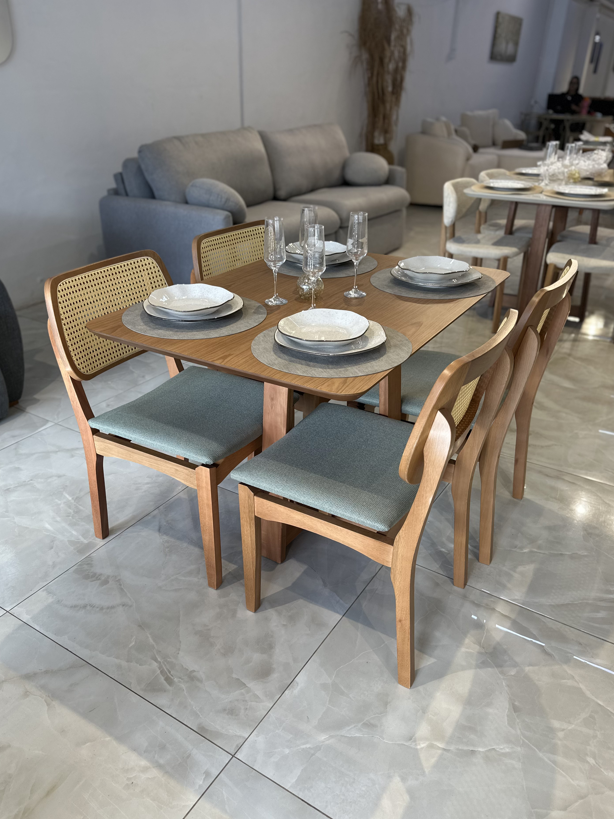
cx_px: 305
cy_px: 441
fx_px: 615
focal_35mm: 26
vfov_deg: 67.2
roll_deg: -2.3
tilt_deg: -29.5
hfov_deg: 53.1
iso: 64
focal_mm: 6.86
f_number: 1.78
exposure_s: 1/120
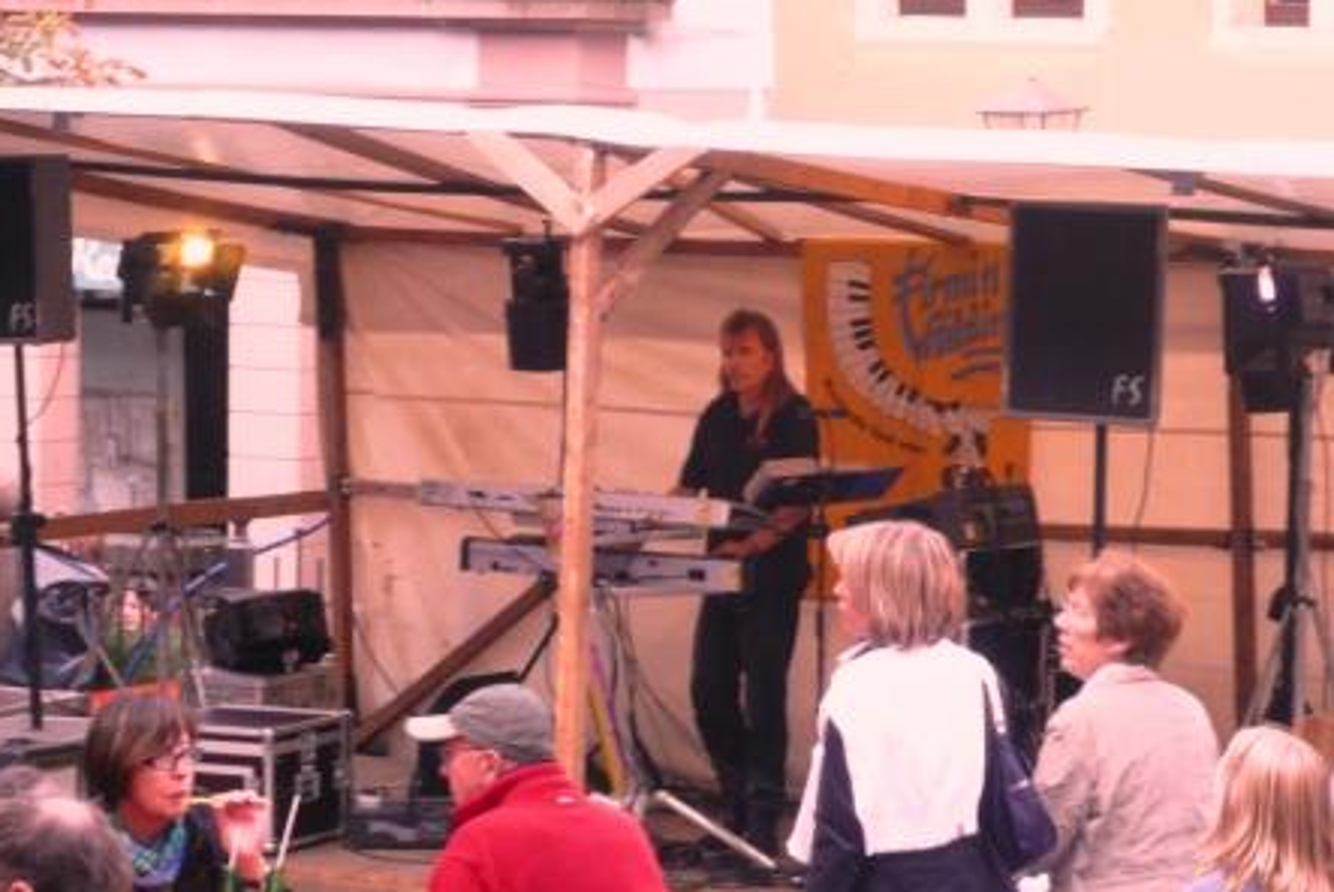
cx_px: 662
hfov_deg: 14.1
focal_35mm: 145
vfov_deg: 9.5
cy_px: 491
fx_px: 5376
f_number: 5.4
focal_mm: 15.2
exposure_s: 1/30
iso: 160
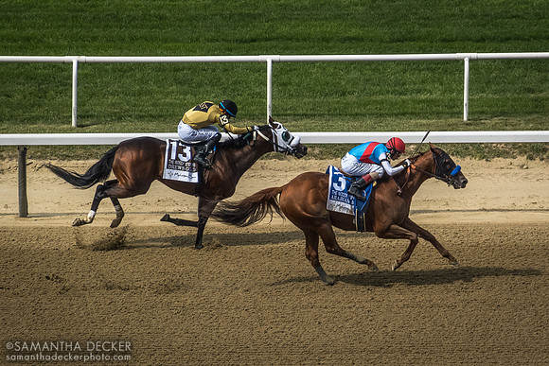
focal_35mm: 350
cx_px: 375
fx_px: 5340
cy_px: 268
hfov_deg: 5.9
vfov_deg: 3.9
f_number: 4.5
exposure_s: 1/2000
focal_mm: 72
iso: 250
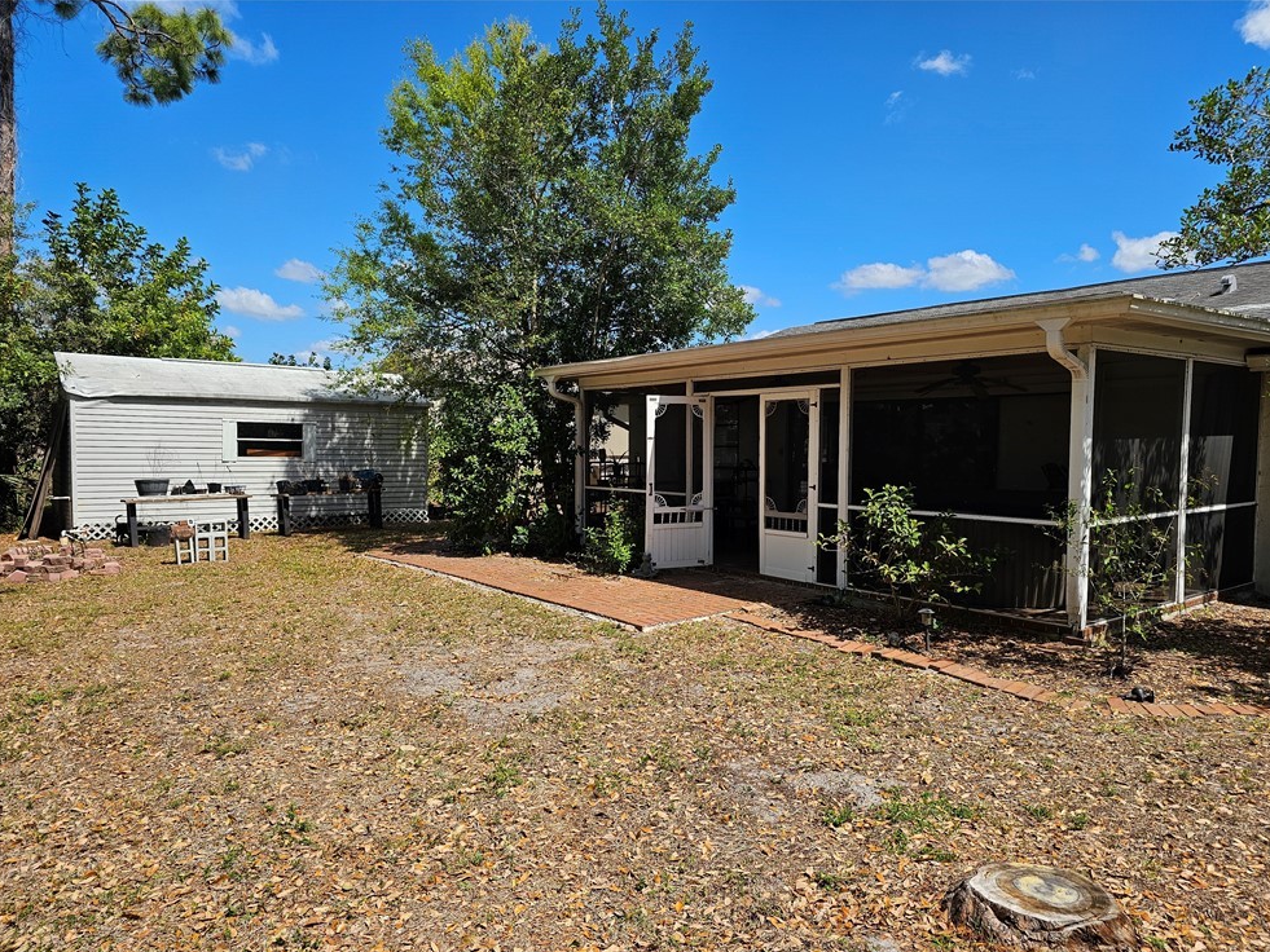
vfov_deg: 56.8
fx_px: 881
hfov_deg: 71.6
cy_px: 495
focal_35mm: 24
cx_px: 658
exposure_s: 1/2000
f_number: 1.7
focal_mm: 6.3
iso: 25
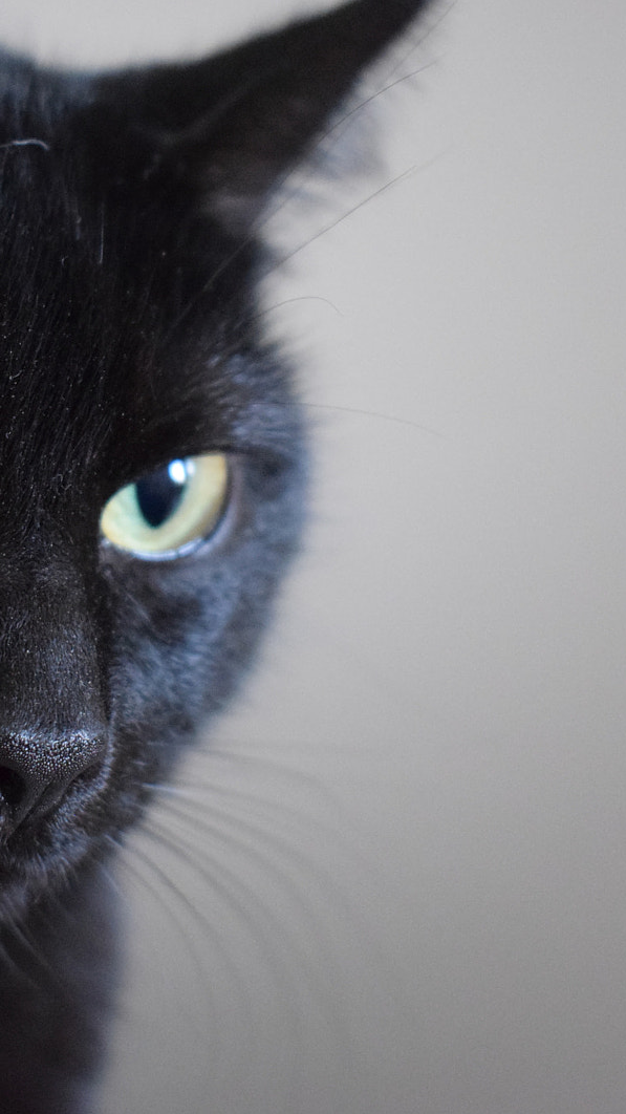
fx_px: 2096
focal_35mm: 71
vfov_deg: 29.8
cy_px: 558
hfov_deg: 16.9
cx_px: 126
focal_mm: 30
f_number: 4.2
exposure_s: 1/60
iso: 5000
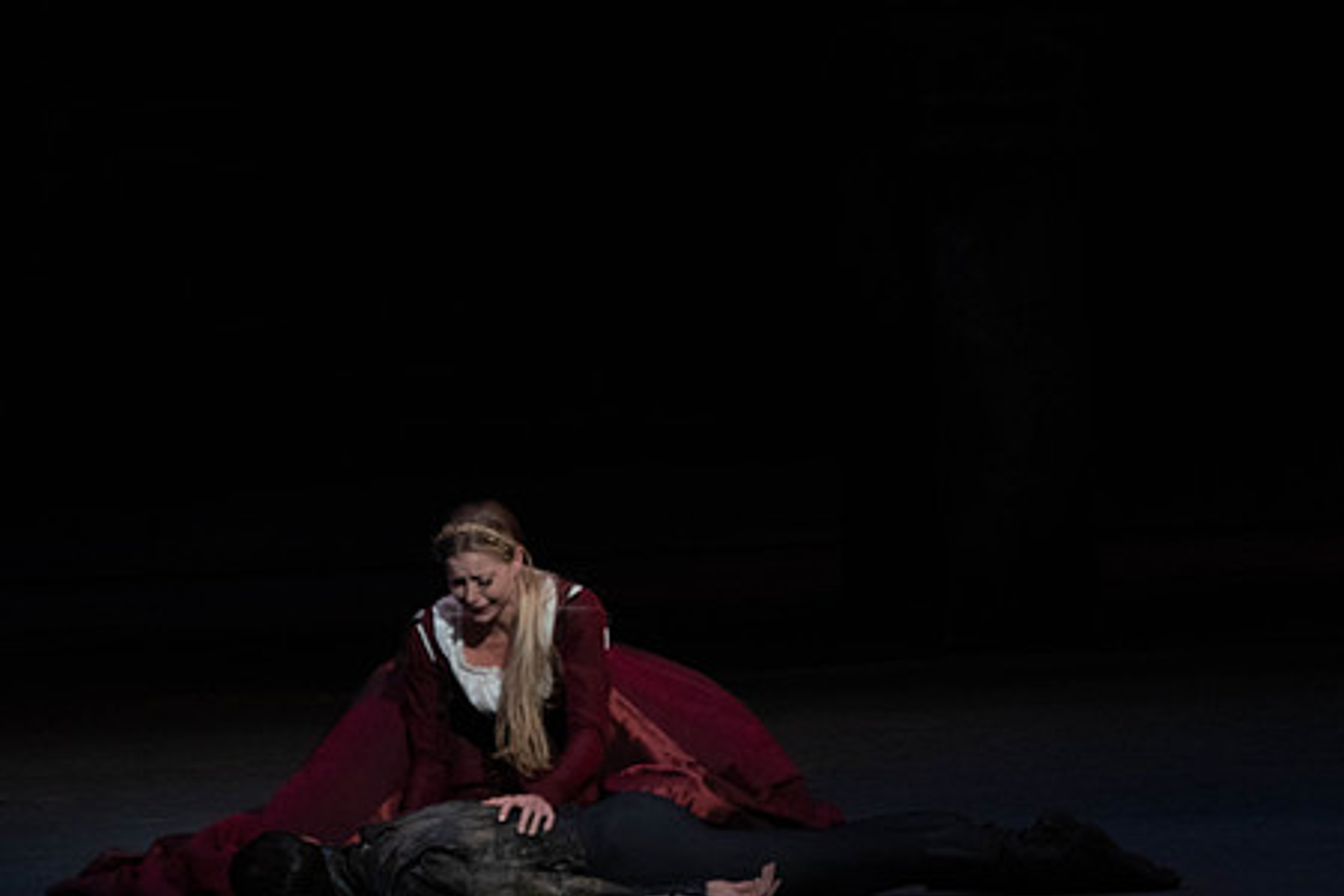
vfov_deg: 2.8
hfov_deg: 4.2
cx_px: 579
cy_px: 399
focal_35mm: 489
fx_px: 18255
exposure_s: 1/320
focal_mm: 379
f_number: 7.1
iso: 5000
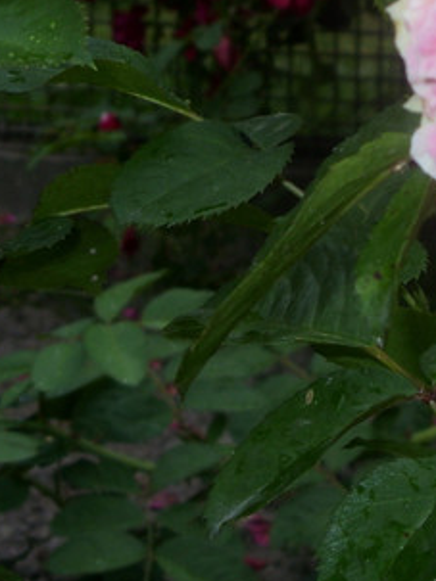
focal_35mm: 134
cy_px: 56
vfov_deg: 14.6
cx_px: 568
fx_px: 2252
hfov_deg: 10.8
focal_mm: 6.3
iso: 50
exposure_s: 1/30
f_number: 2.8
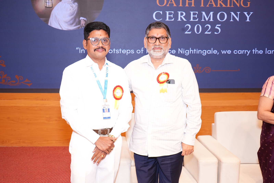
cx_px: 137
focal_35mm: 42
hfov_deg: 46.4
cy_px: 92
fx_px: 320
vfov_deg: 31.9
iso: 1250
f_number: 6.3
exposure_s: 1/125
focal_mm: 42
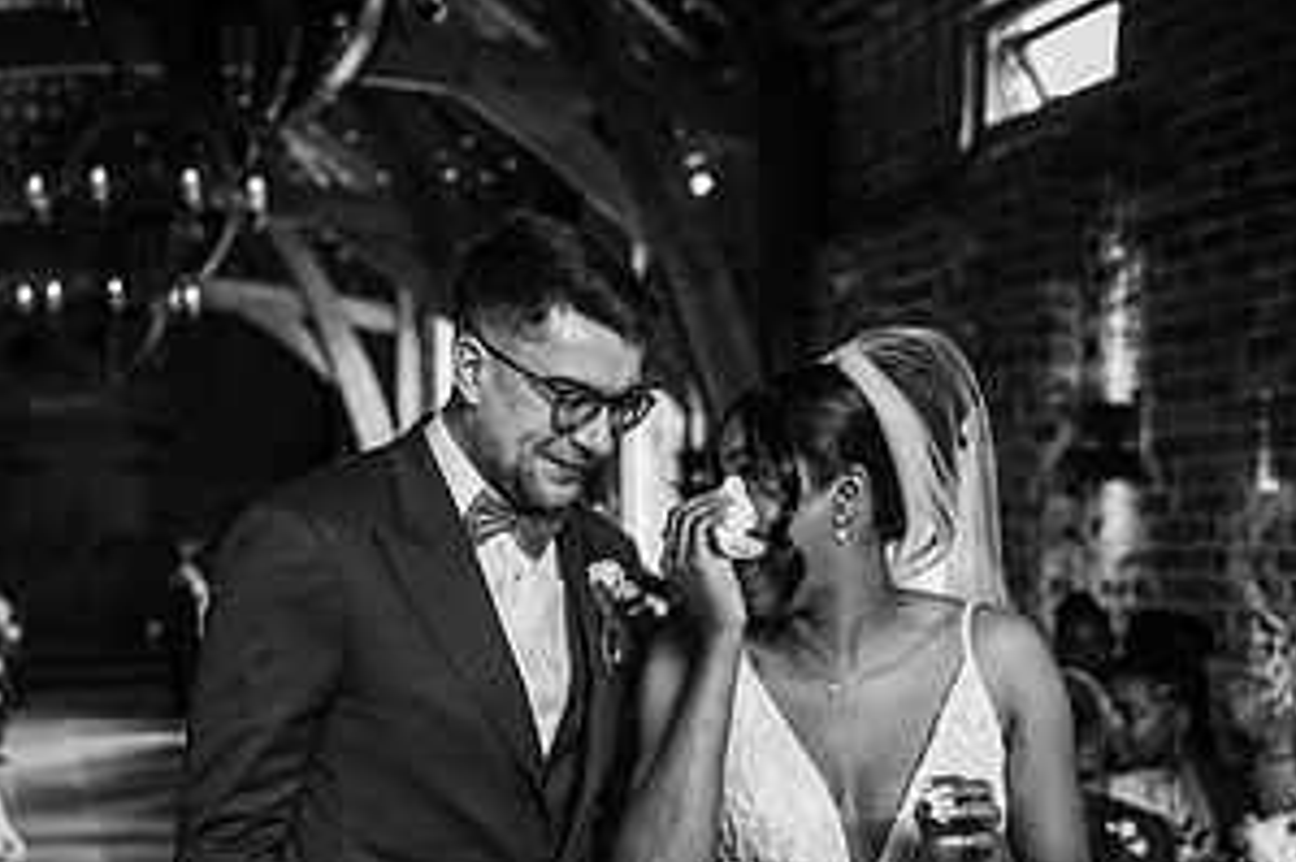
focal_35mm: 68
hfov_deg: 29.6
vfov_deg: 19.8
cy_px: 654
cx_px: 490
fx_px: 2447
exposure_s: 1/200
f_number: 2
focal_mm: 35
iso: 500
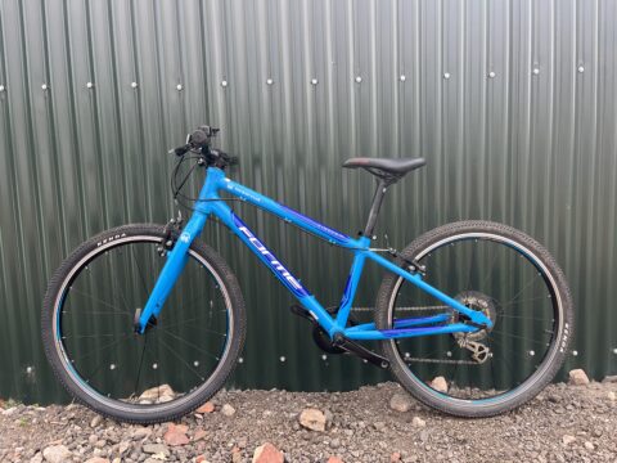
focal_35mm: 26
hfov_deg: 67.3
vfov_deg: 53.1
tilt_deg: -4.7
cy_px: 232
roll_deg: +2.0
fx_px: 463
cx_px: 308
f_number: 1.6
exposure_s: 1/532
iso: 50
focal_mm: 5.1
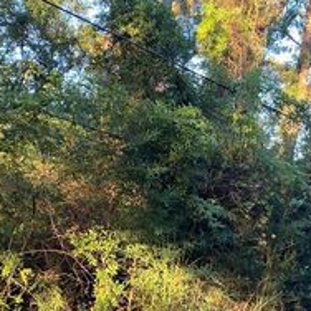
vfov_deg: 27.2
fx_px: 620
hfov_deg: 28.2
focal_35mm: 61
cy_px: 279
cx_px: 152
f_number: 1.8
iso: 100
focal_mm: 4.25
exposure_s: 1/121
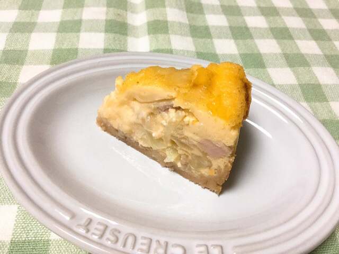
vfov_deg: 45.4
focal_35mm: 31
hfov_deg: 58.4
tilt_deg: -51.9
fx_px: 304
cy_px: 127
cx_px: 170
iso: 80
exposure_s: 1/30
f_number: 2.4
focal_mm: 3.3
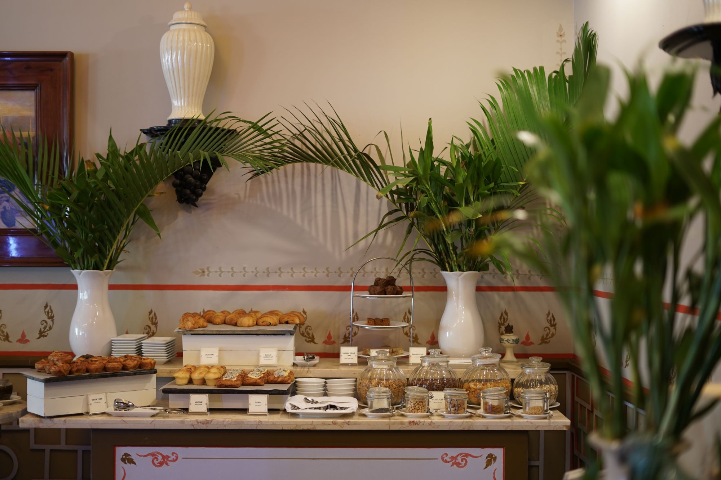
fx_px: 1001
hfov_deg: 39.6
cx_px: 360
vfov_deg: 27.0
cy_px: 240
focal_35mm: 50
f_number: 2
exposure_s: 1/25
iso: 400
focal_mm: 50
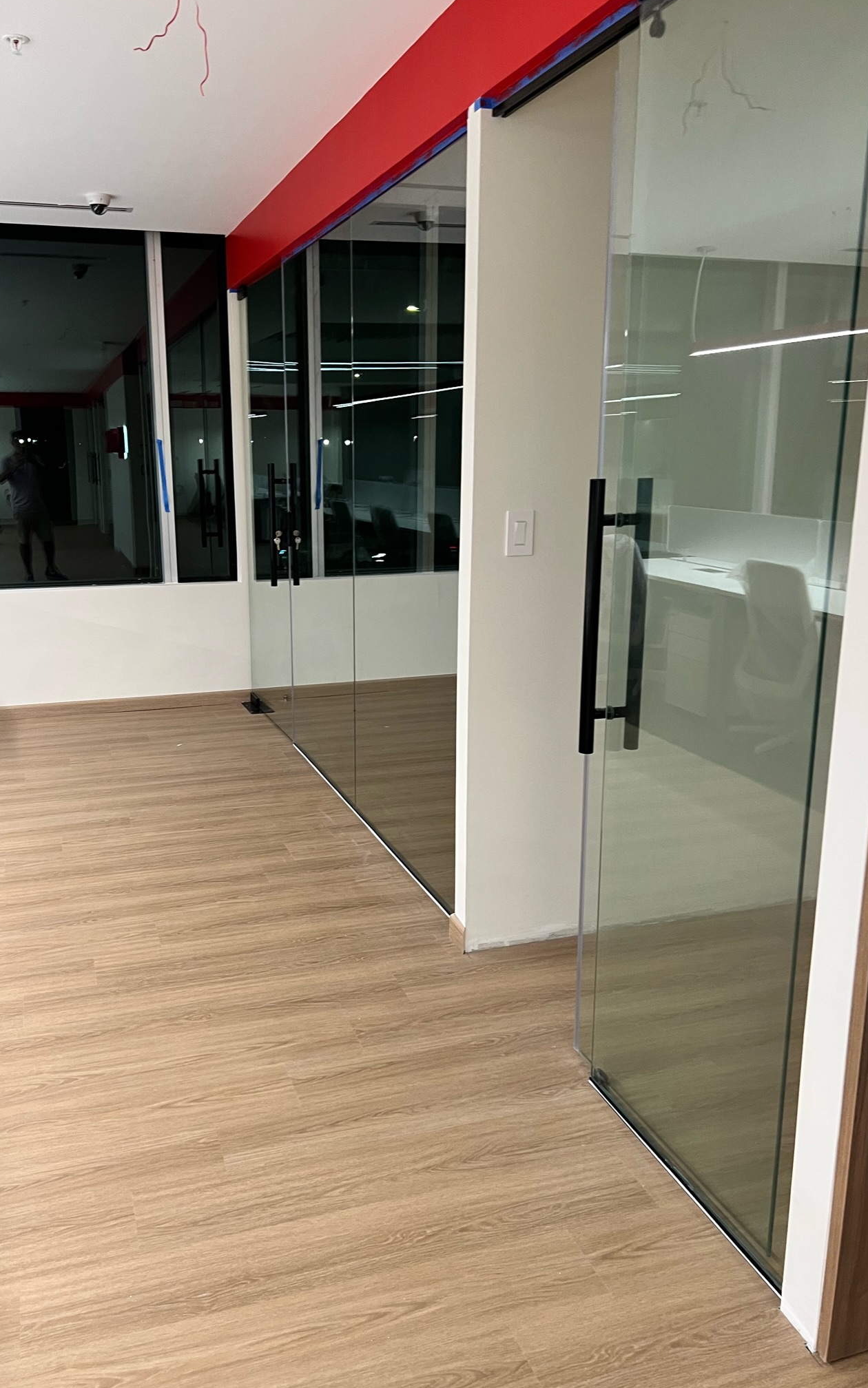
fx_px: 1060
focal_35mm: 28
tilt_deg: -12.6
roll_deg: -2.2
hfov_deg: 44.4
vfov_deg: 66.5
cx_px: 364
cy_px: 685
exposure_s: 1/60
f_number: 1.5
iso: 125
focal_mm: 5.7
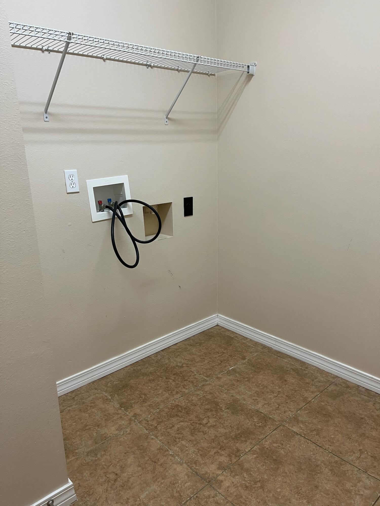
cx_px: 190
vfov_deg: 67.3
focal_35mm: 26
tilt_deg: -16.7
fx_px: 381
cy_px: 253
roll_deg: +2.0
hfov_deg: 53.1
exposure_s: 1/60
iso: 80
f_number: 1.6
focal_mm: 5.1
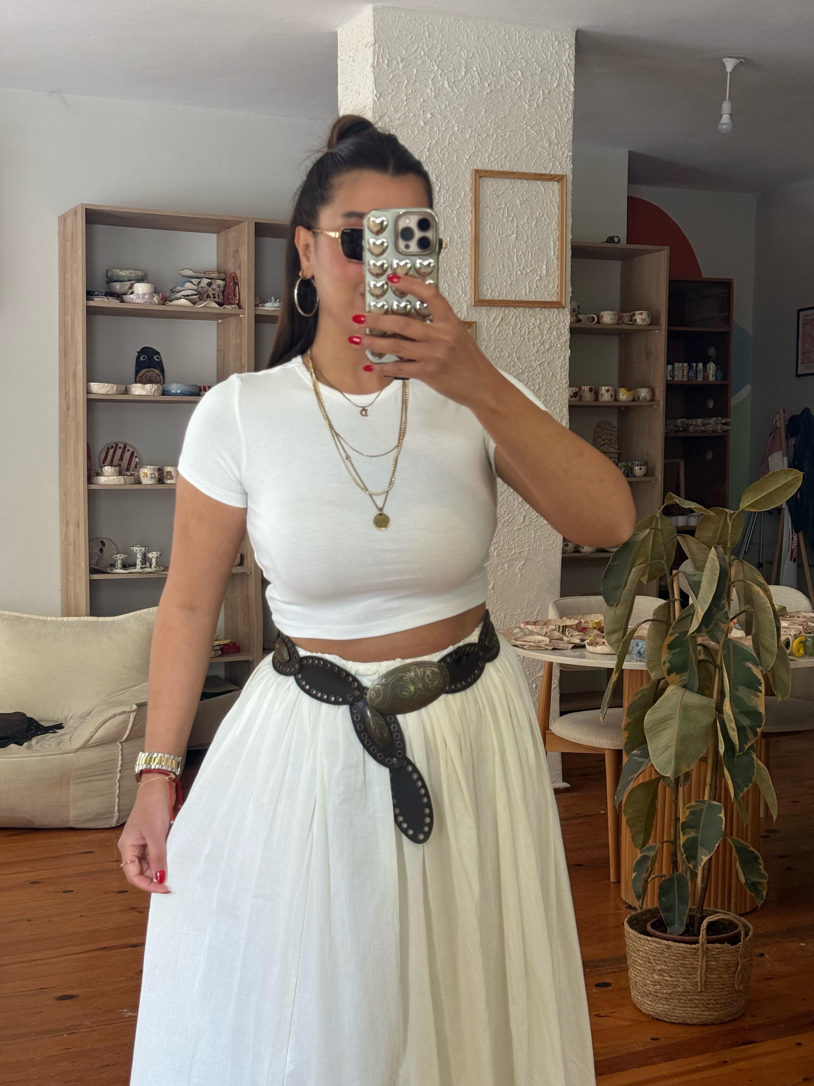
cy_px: 543
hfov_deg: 30.3
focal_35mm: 48
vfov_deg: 39.7
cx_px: 407
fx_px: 1505
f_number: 1.78
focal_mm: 6.76
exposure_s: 1/50
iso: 250
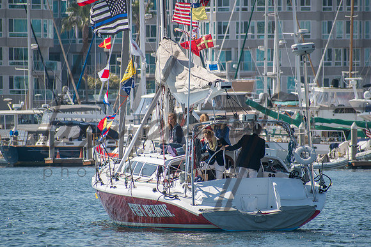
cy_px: 124
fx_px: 4890
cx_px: 186
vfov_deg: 2.9
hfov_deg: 4.3
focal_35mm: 474
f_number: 6.3
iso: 100
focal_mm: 300
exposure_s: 1/500
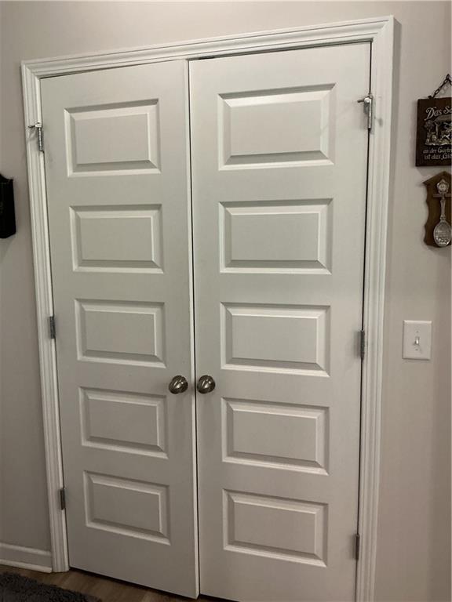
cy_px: 301
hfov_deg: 48.2
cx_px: 226
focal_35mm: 29
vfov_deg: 61.7
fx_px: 505
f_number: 1.8
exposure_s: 1/60
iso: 100
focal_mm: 3
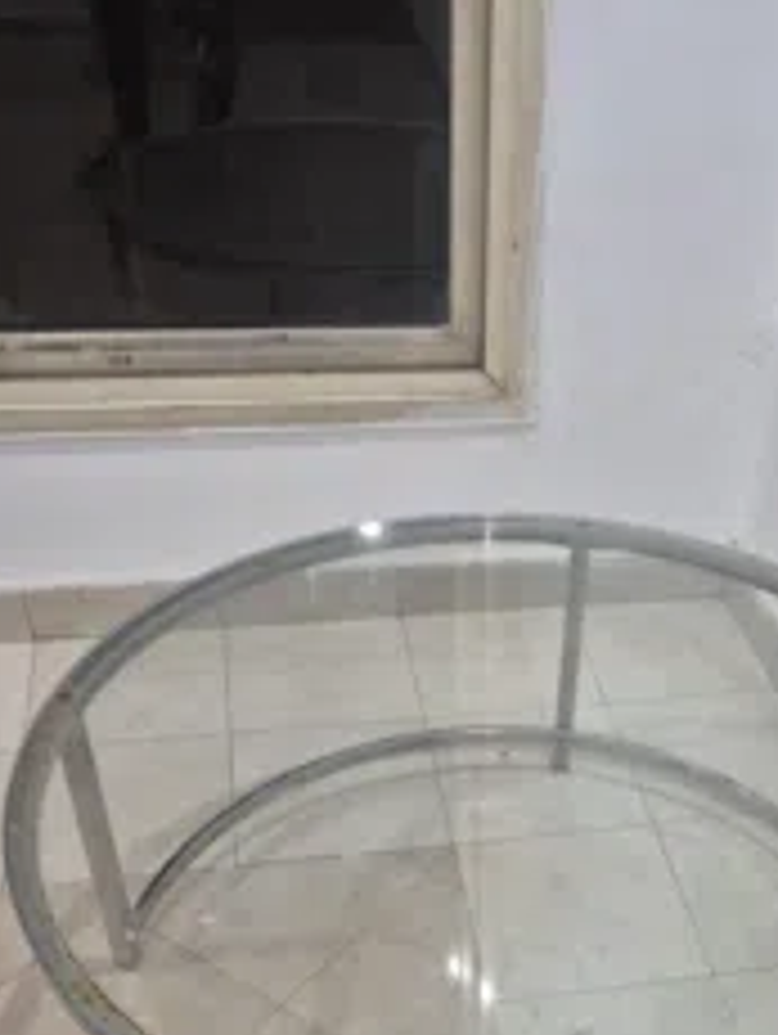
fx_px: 1196
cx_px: 567
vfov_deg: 43.5
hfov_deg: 35.4
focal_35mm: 40
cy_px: 891
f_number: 1.8
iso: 500
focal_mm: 5.4
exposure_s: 1/100
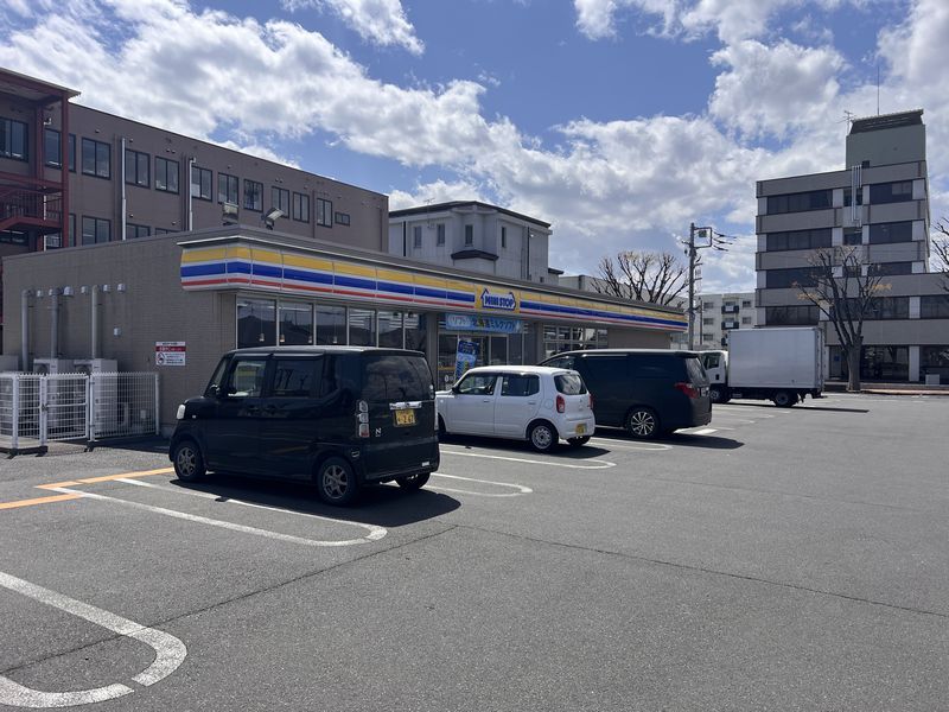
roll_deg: -0.1
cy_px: 356
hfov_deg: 67.3
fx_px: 713
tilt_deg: -1.8
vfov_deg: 53.1
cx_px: 474
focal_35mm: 26
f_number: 1.5
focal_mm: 5.7
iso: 50
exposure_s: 1/6993
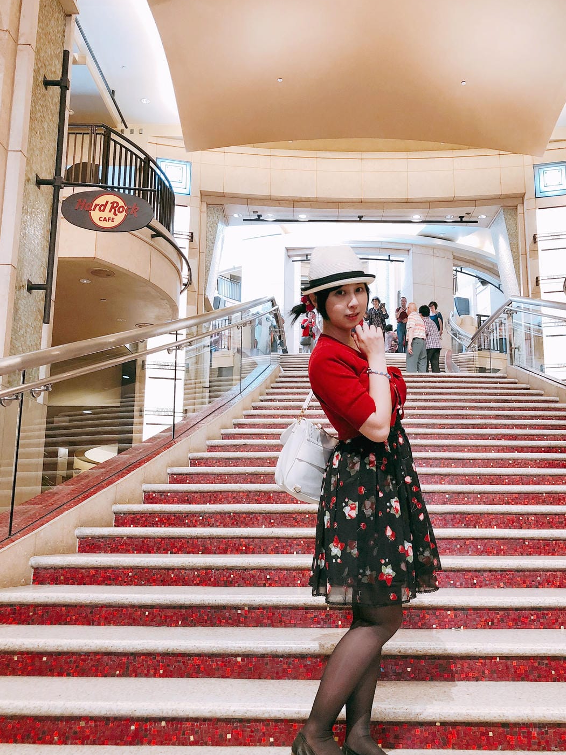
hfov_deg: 44.1
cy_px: 397
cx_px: 314
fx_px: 698
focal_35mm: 32
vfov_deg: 56.8
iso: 40
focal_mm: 3.99
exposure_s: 1/20
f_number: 1.8
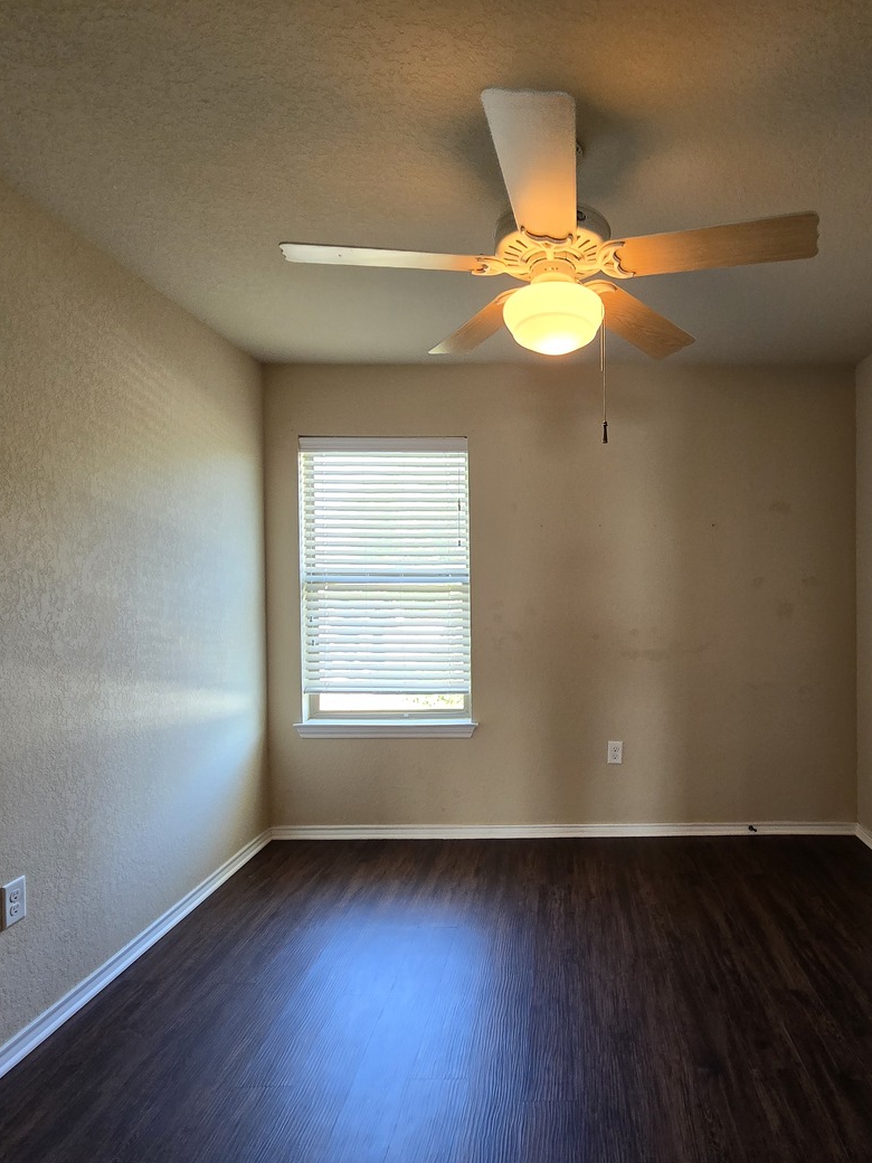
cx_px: 558
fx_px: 605
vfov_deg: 87.7
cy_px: 602
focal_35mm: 18
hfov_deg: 70.2
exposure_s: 1/60
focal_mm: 2.2
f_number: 2.2
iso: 200
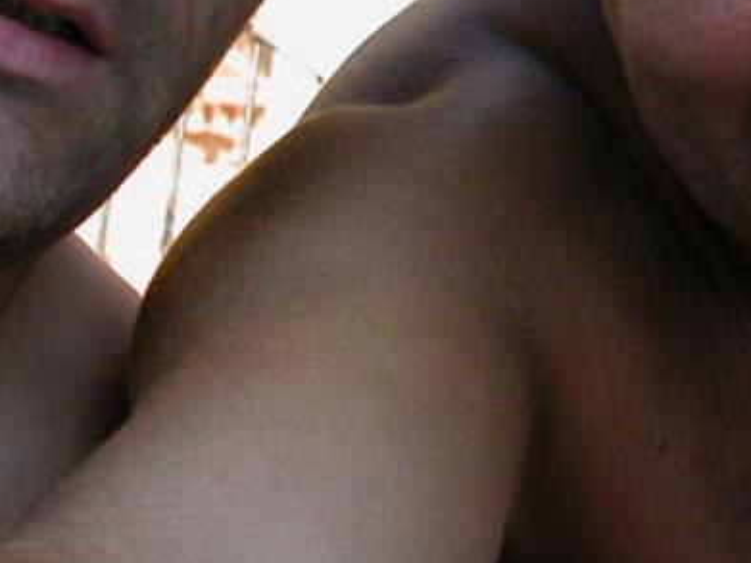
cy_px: -77
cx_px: 490
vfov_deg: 14.8
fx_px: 2104
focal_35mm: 97
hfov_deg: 20.2
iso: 100
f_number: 2.7
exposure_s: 1/217
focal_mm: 5.6
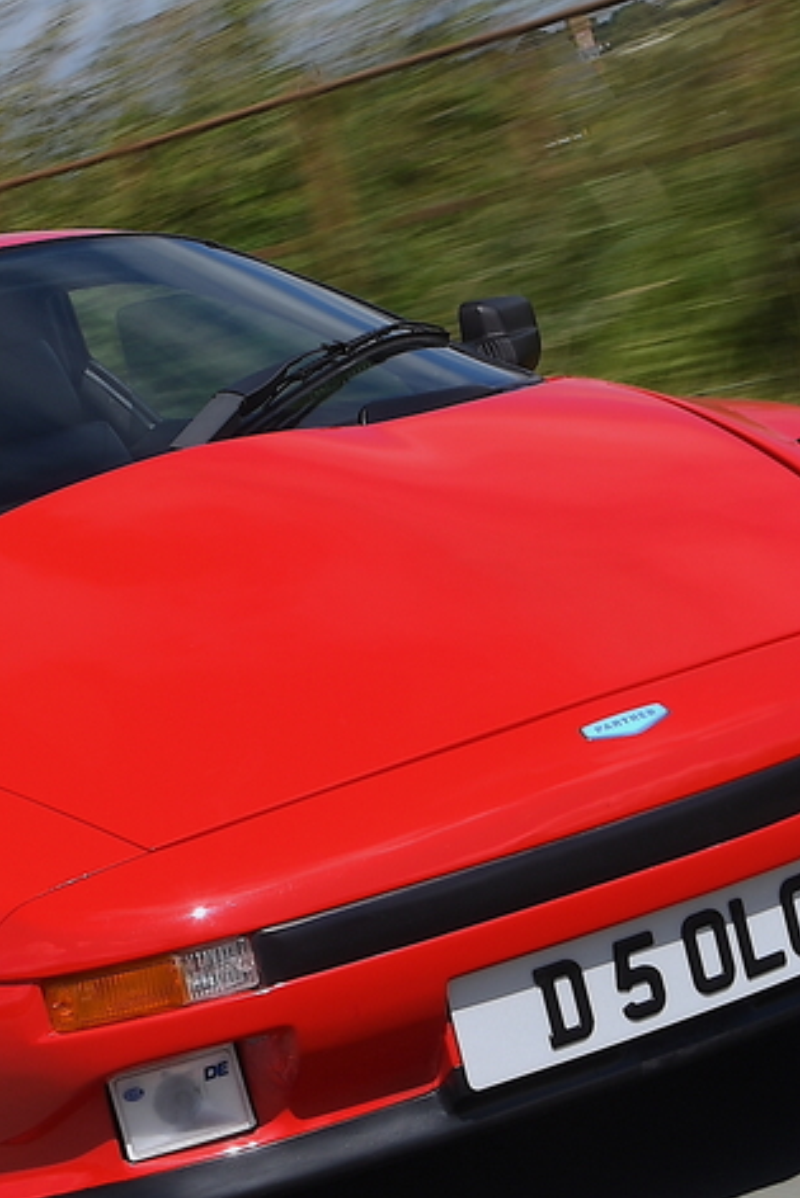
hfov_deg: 11.2
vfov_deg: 16.8
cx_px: 38
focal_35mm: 122
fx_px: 4063
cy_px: 468
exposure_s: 1/25
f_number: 14
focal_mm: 24
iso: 50
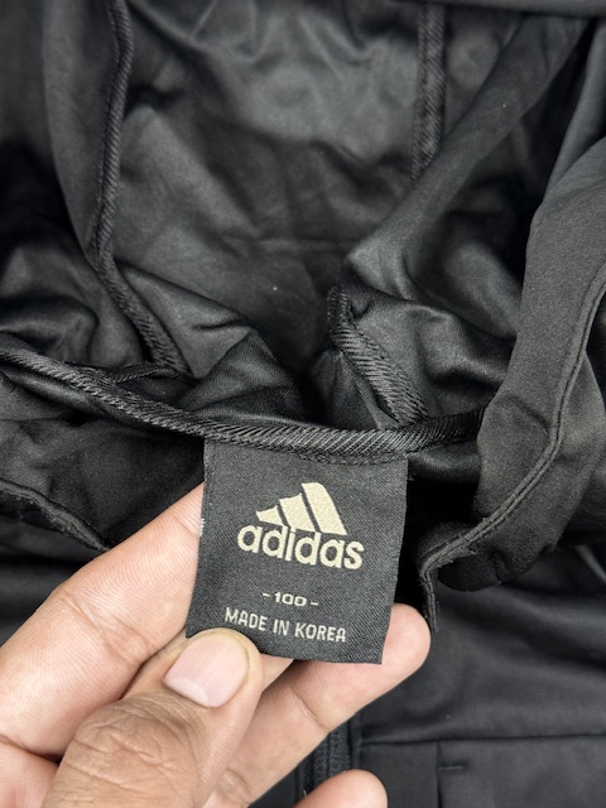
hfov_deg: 30.3
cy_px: 404
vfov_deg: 39.7
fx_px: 1120
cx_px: 303
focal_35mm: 48
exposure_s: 1/50
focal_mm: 6.76
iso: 100
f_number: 1.78
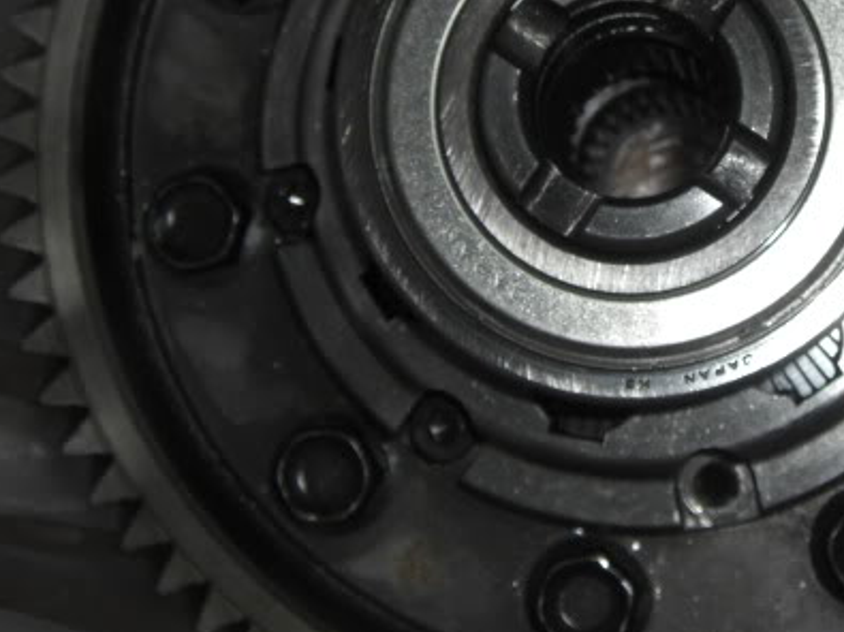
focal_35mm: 77
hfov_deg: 25.1
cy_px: 143
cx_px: 615
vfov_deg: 19.0
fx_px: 1877
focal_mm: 7.9
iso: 80
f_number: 4
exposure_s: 1/30
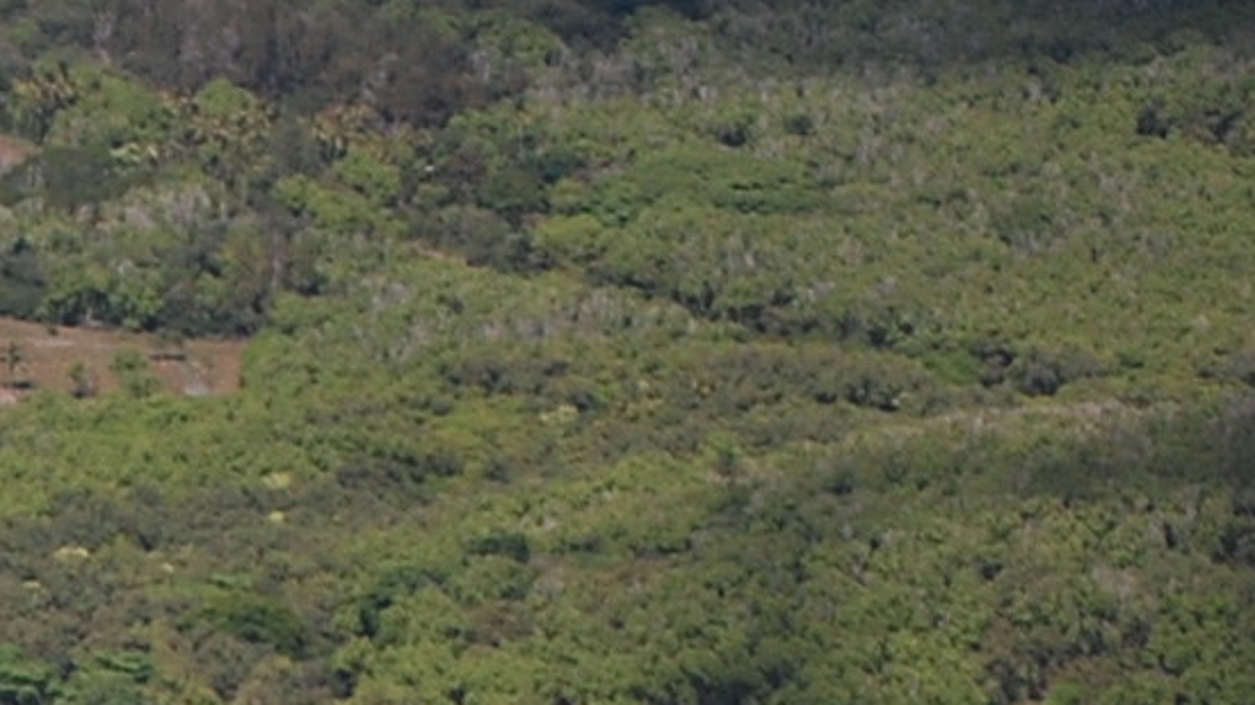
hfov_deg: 6.0
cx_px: -678
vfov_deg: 3.4
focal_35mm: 354
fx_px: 11782
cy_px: 1561
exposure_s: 1/1250
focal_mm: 55
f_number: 4
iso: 400
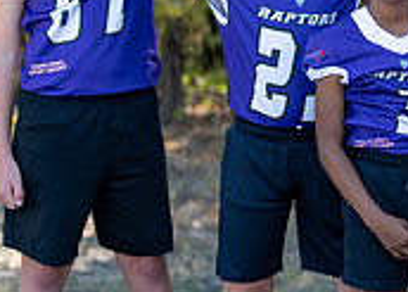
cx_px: 633
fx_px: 2388
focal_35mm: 206
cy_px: 83
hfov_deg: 9.5
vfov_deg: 7.0
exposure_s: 1/1000
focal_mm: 50
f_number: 1.6
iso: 100
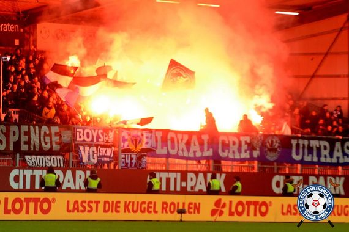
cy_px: 116
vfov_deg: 5.7
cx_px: 174
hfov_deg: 8.6
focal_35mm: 240
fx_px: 2326
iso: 1250
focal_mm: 160
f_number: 4
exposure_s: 1/500
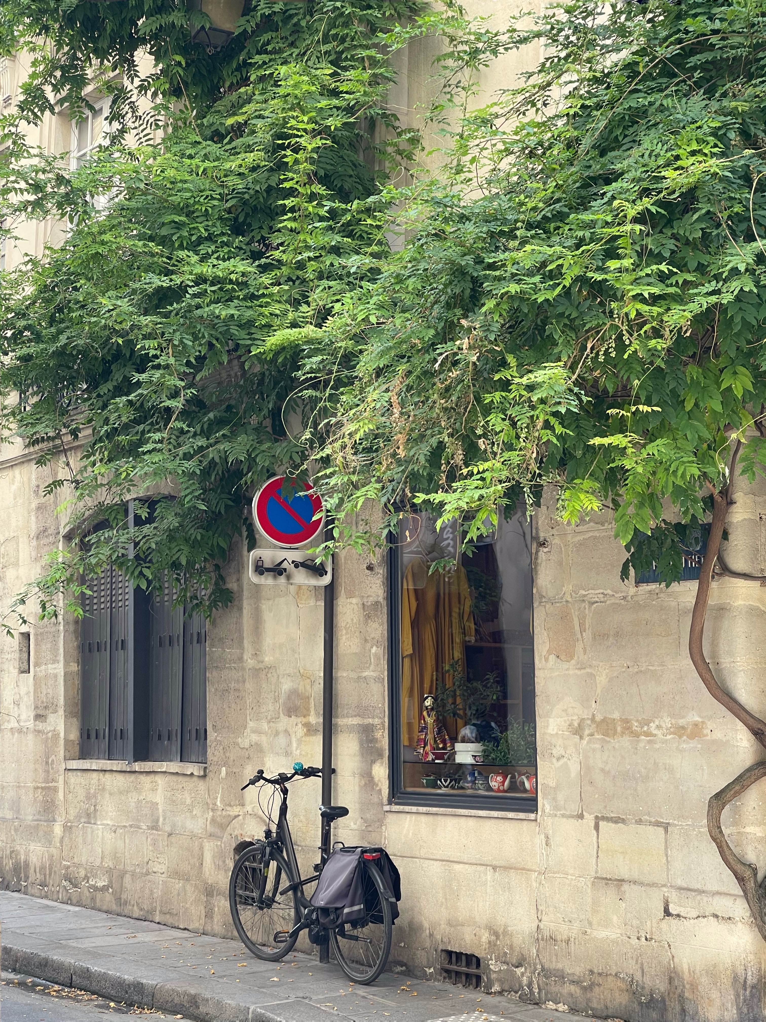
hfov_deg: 22.9
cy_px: 511
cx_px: 383
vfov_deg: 30.3
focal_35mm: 64
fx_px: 1888
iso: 50
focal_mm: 7.5
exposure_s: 1/99
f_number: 2.2
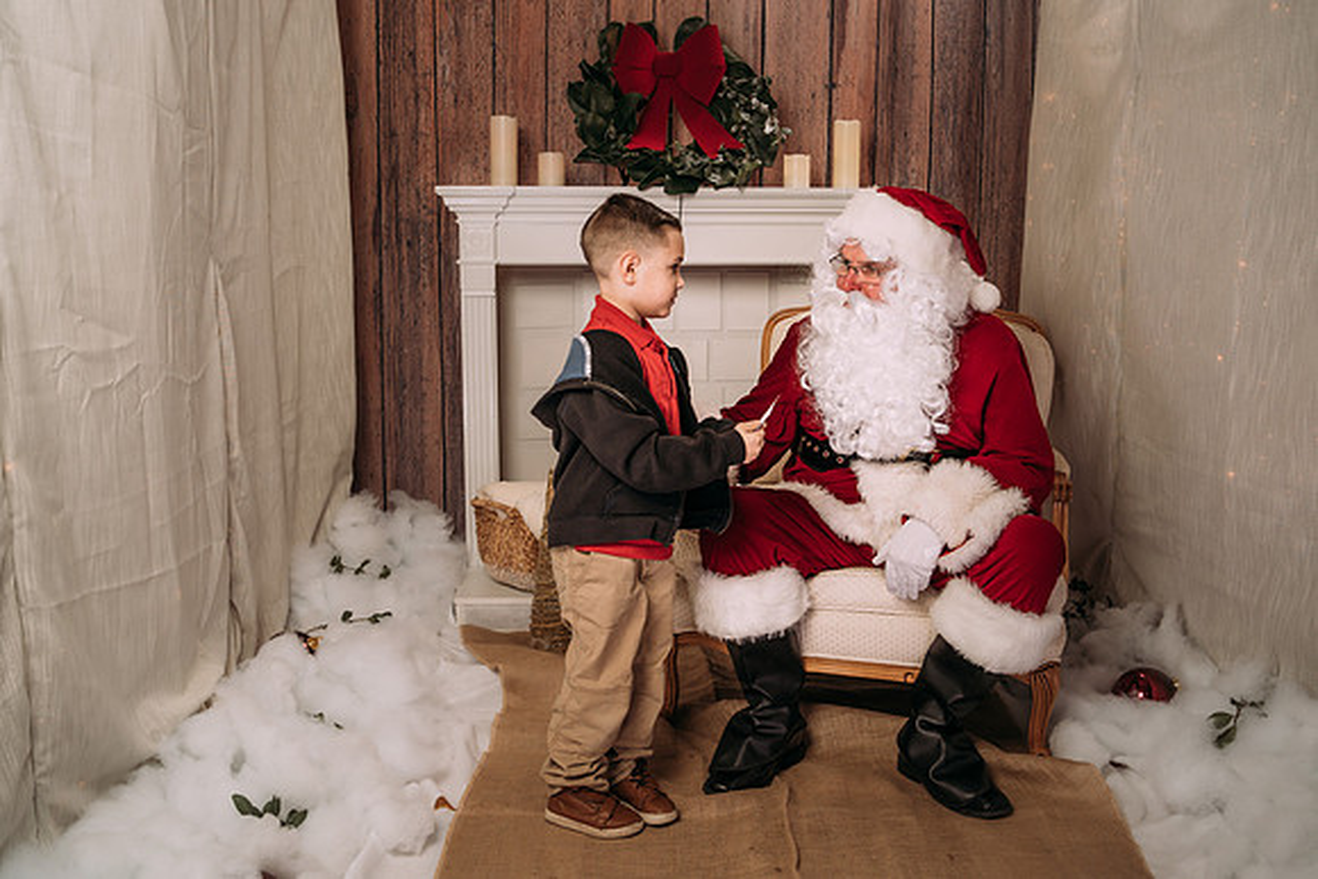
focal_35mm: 37
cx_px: 671
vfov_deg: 35.8
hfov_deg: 51.7
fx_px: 1361
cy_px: 422
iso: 100
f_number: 5.6
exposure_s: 1/100
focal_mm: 35
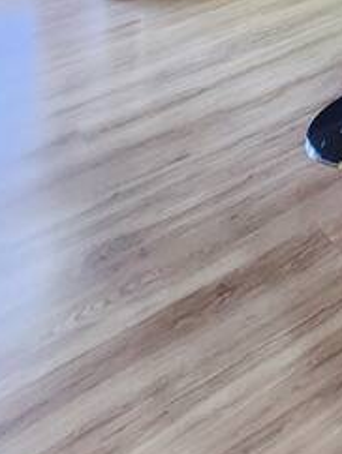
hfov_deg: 16.3
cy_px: -400
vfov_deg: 20.6
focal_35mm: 58
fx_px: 763
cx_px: 752
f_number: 2.2
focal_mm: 2.2
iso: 400
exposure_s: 1/60
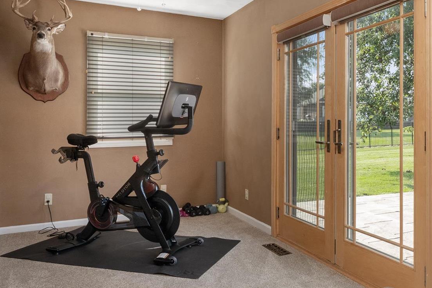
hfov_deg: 58.2
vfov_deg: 41.0
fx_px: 384
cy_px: 127
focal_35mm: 32
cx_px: 263
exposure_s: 1/5
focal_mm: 11
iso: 640
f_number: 9
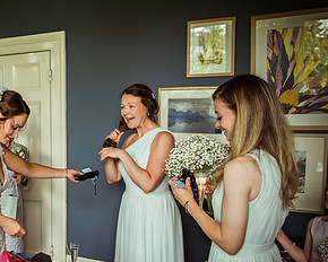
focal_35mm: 45
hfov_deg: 37.1
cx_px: 5
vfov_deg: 33.3
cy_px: 155
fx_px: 437
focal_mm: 24
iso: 280
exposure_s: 1/160
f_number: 2.5
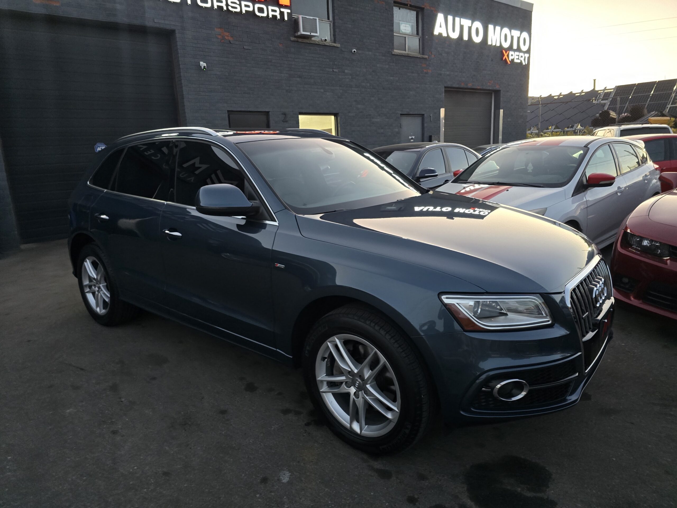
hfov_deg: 73.9
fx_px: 450
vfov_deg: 58.9
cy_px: 254
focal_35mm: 23
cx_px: 338
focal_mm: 6.3
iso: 800
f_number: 1.7
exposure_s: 1/60
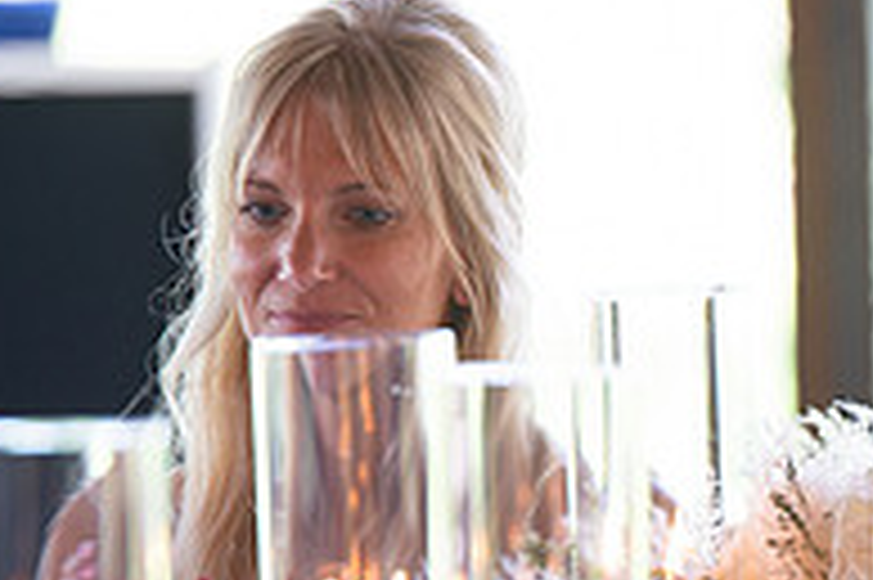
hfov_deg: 3.4
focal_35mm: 598
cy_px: 411
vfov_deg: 2.3
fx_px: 14489
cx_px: 1166
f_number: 4
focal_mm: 200
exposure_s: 1/160
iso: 1000
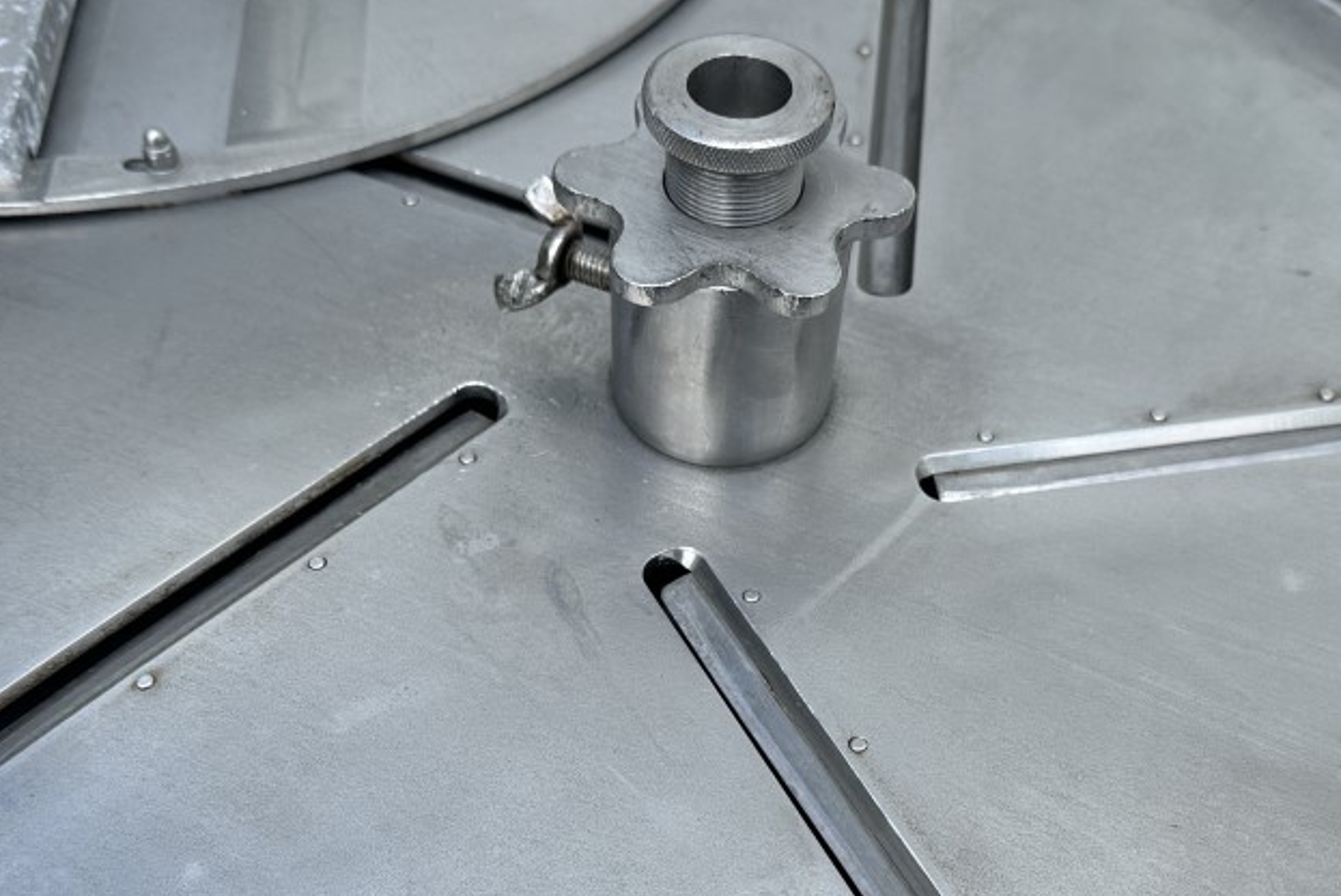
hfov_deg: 47.4
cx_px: 708
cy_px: 622
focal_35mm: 41
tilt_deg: -56.1
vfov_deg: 32.3
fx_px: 1528
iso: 80
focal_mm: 6.86
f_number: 1.78
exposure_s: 1/2660
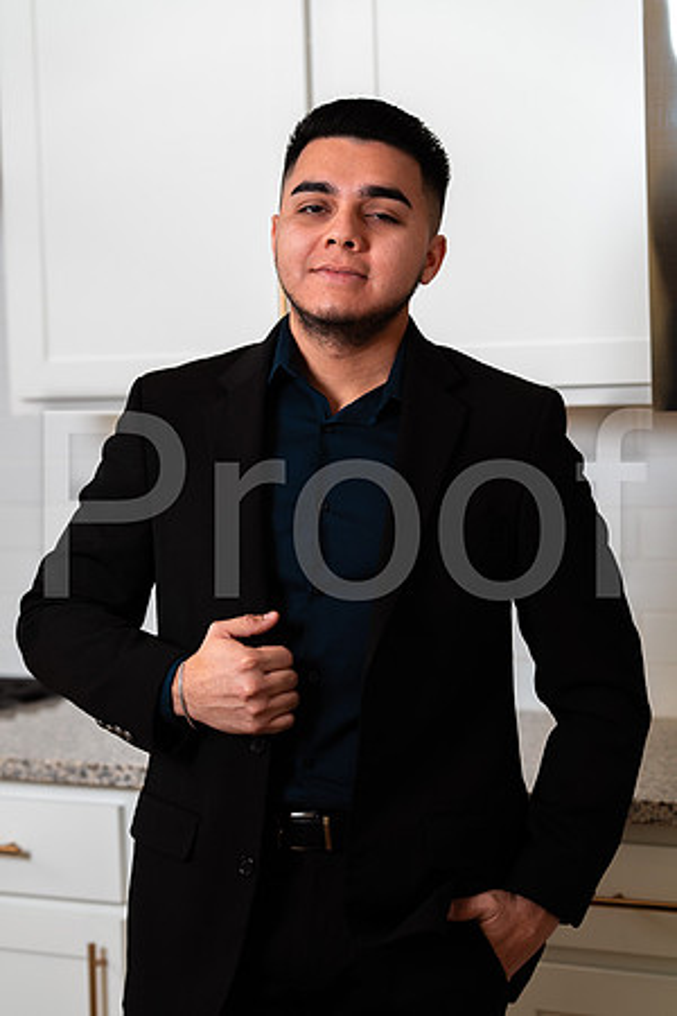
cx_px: 338
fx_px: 2398
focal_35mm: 85
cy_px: 508
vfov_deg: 23.9
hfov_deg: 16.1
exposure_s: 1/160
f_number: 3.2
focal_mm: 85
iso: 50
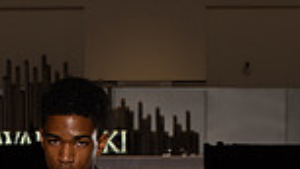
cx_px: 75
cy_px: 426
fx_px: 1909
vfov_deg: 4.9
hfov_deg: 9.0
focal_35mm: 240
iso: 800
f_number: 9
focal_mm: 78
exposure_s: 1/250
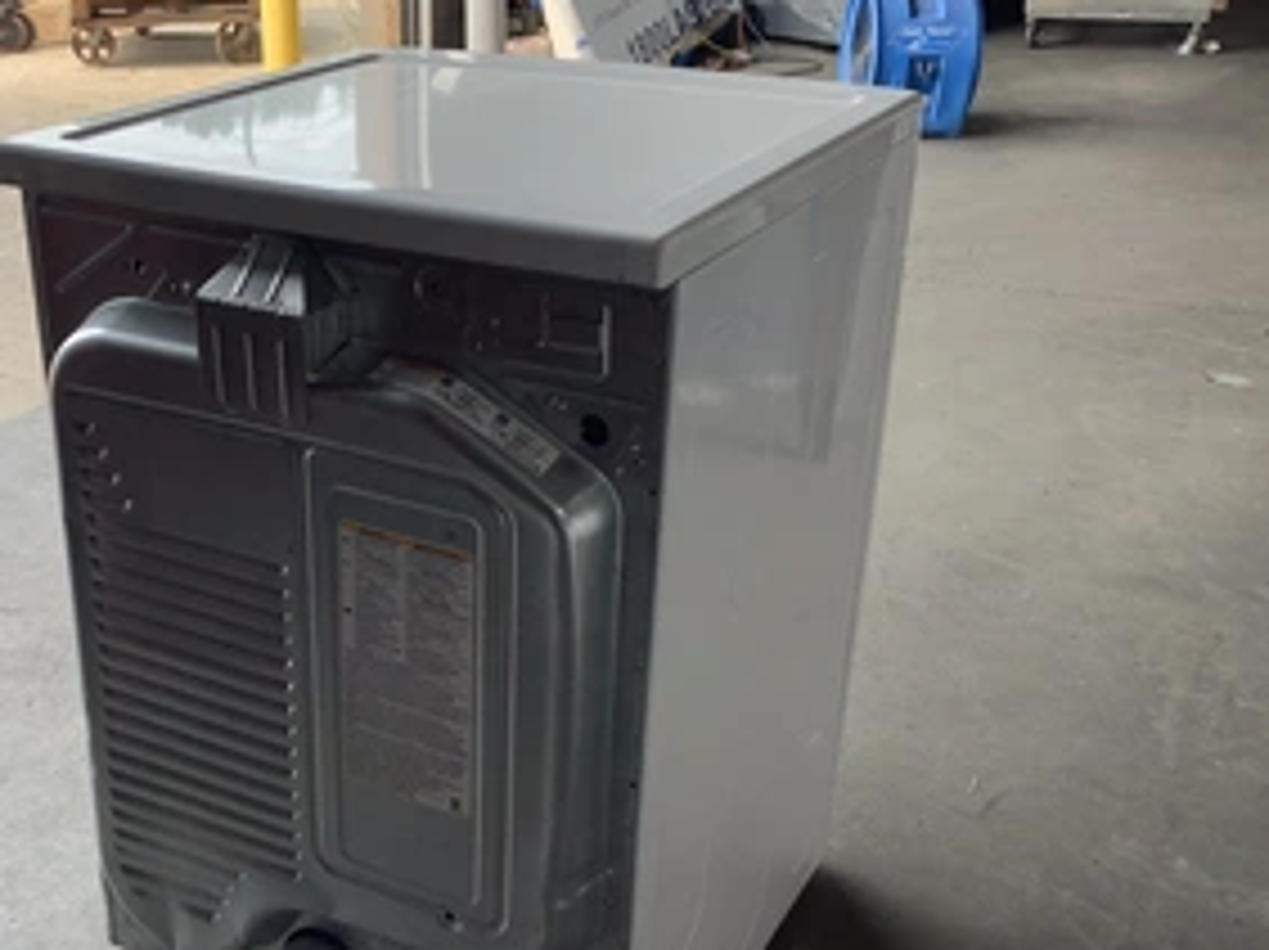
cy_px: 576
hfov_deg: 42.2
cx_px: 396
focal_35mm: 44
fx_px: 1612
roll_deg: +1.2
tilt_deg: -26.8
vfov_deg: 32.7
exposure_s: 1/132
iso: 25
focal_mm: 3.3
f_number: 2.4
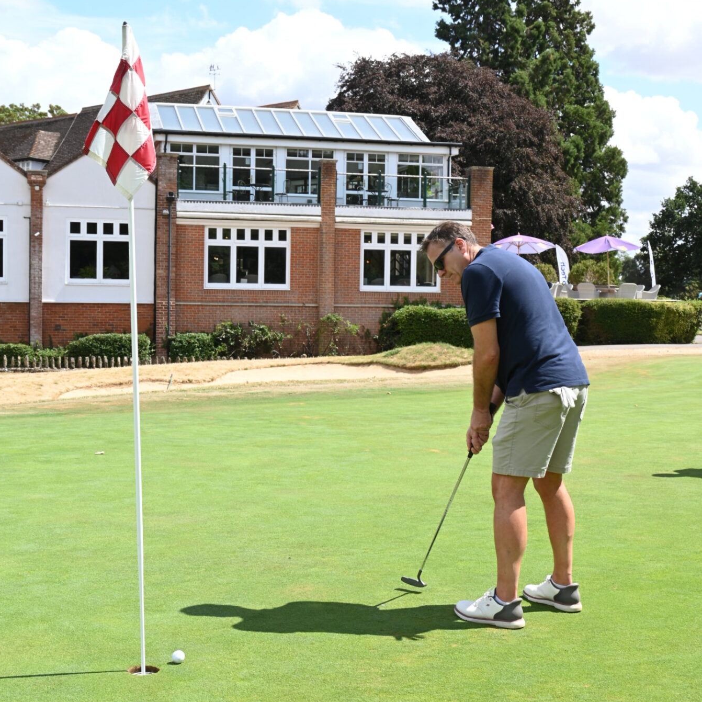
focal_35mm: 52
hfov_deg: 32.8
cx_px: 346
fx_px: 1193
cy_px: 355
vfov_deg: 32.8
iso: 200
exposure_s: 1/100
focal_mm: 40
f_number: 14
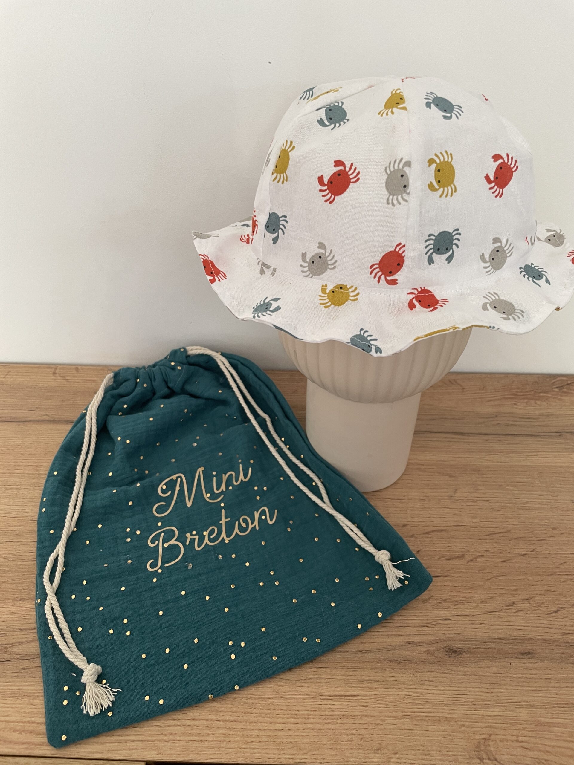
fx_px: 575
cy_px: 382
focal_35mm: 26
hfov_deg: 53.1
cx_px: 287
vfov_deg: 67.3
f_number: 1.6
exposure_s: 1/71
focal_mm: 4.2
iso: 125
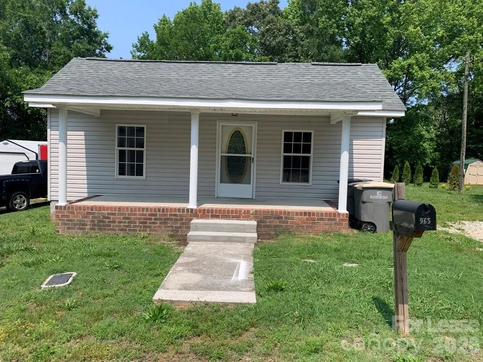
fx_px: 363
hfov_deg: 67.3
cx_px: 242
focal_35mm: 26
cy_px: 181
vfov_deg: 53.1
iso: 25
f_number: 1.8
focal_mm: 4.25
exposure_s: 1/1916
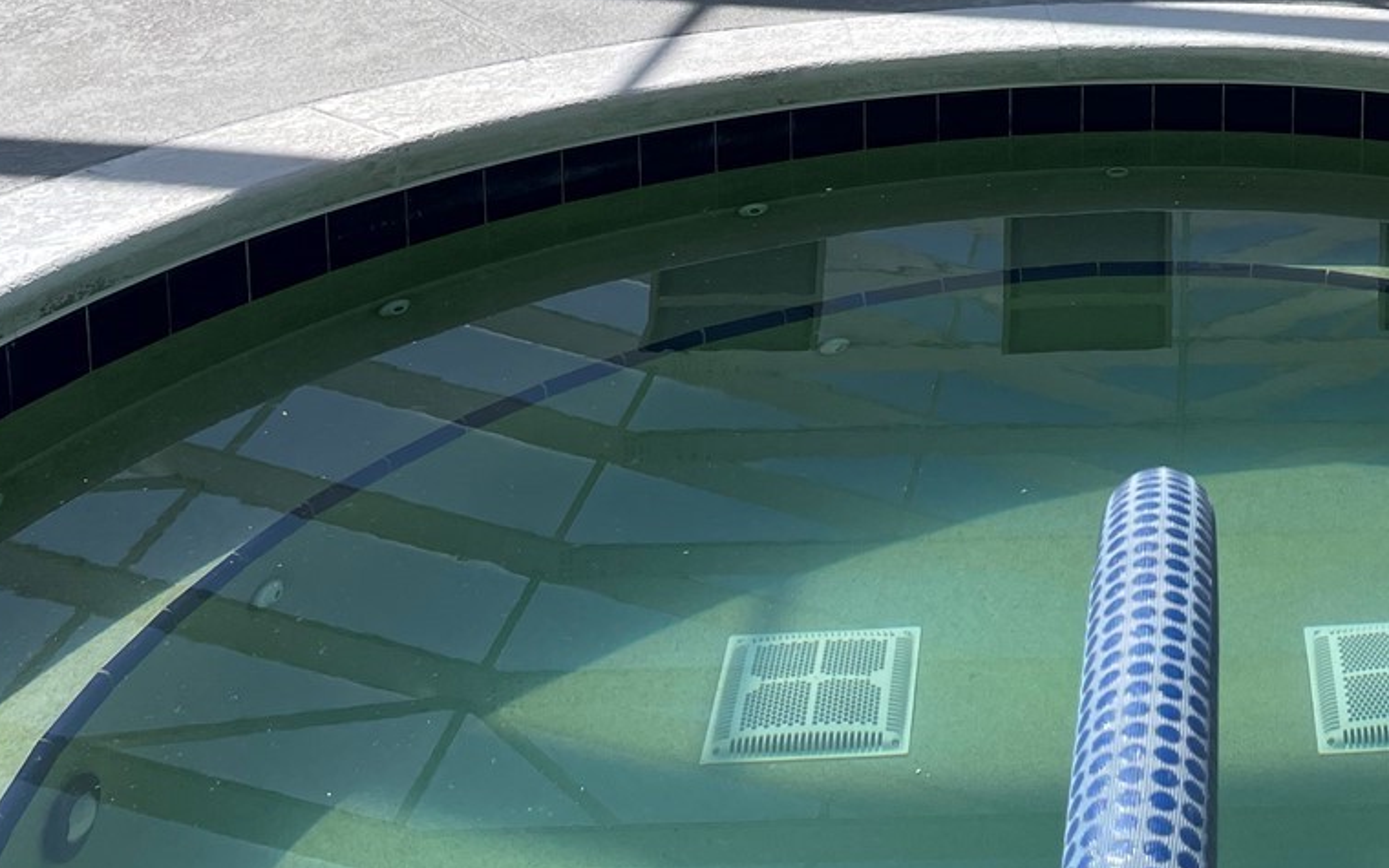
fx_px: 2196
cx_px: 1347
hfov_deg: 32.6
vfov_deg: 20.8
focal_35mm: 58
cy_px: -190
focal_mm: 4.2
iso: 32
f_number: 1.6
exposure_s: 1/2747
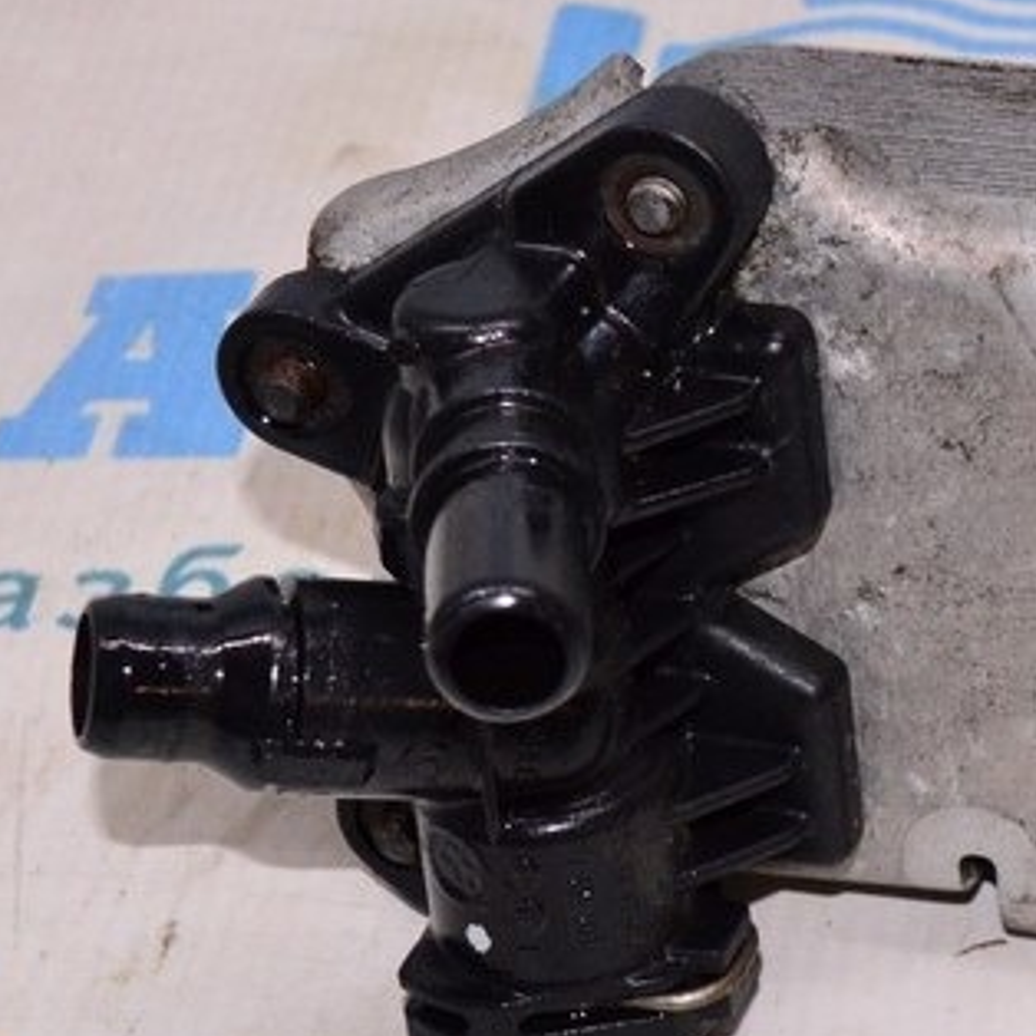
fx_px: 4503
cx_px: 1465
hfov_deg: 12.6
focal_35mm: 133
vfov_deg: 13.1
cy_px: 622
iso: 1600
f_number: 8
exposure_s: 1/200
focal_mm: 32
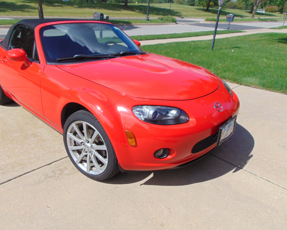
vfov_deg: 53.2
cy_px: 111
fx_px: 229
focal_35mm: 27
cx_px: 129
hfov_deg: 63.9
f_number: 7.7
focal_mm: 4.5
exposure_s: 1/250
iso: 80
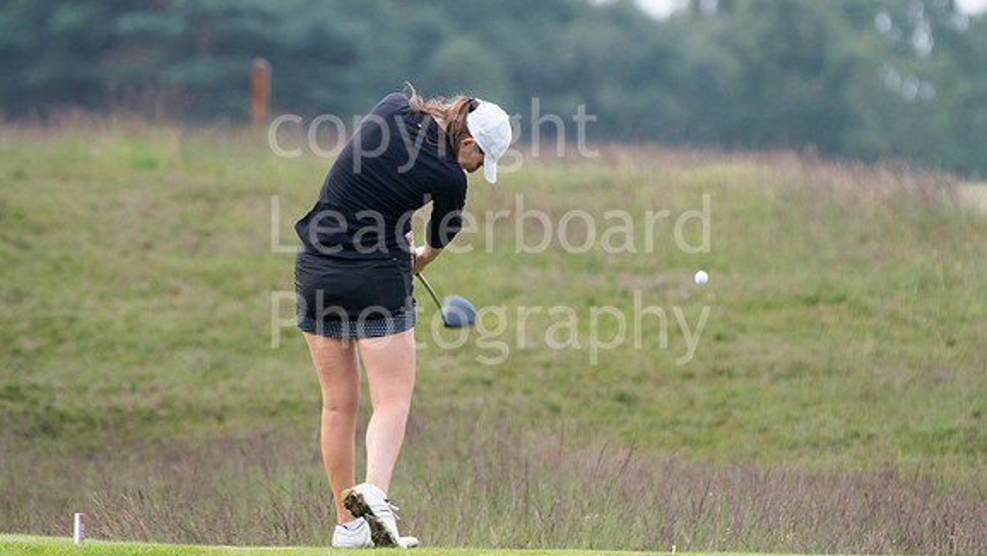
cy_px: 240
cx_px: 493
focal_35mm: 616
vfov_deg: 2.0
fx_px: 16127
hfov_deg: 3.5
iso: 800
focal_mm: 390
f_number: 5.6
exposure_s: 1/1250
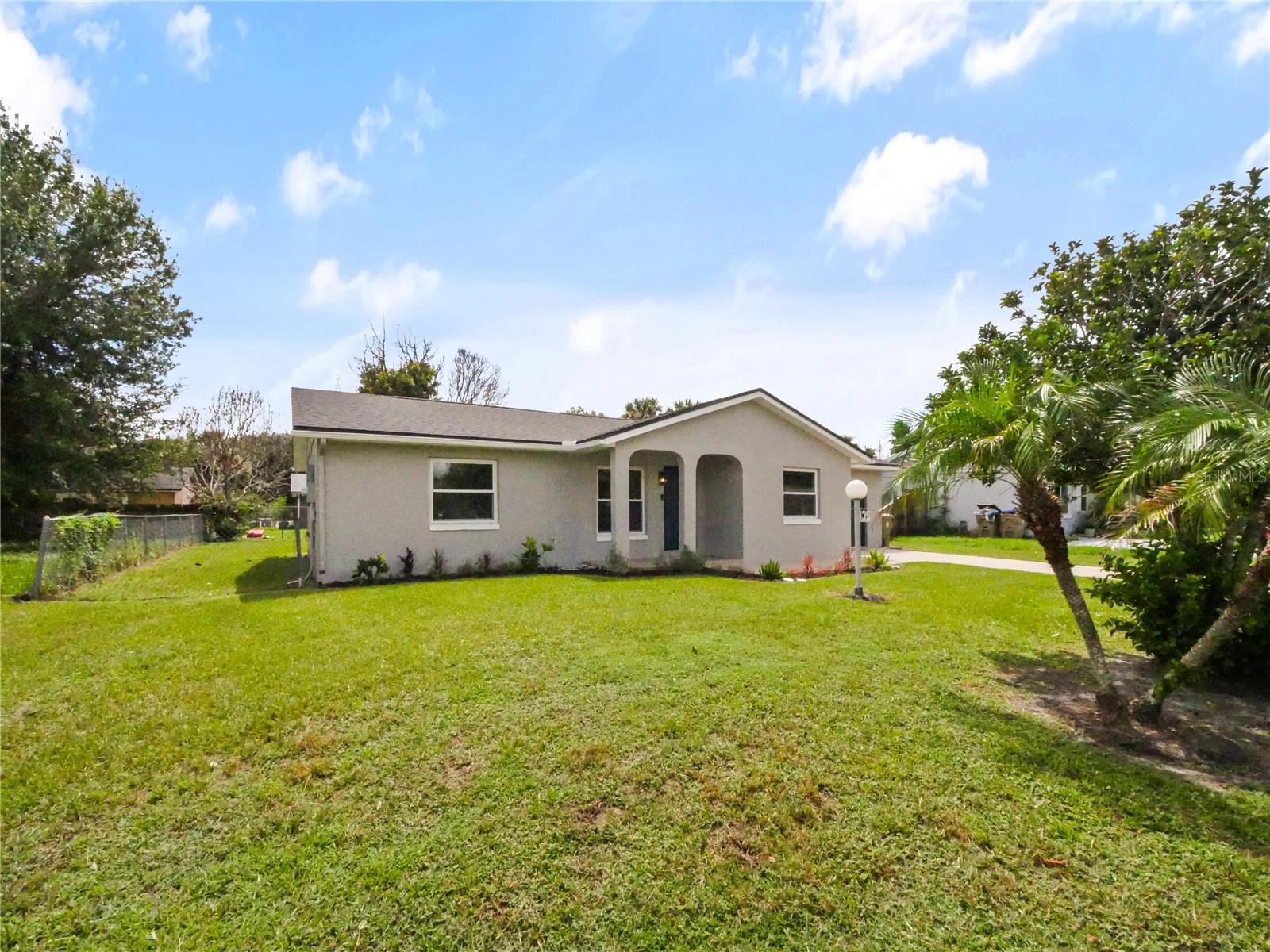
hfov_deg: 102.1
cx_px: 635
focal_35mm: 14
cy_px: 476
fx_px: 514
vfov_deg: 85.7
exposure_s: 1/4000
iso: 6400
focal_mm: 7
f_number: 14
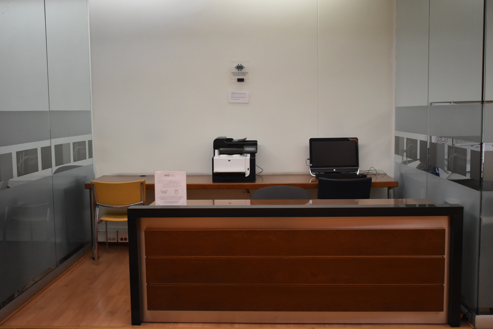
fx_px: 534
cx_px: 246
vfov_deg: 34.2
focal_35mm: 39
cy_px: 164
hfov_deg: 49.6
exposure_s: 1/60
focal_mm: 26
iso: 2200
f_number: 4
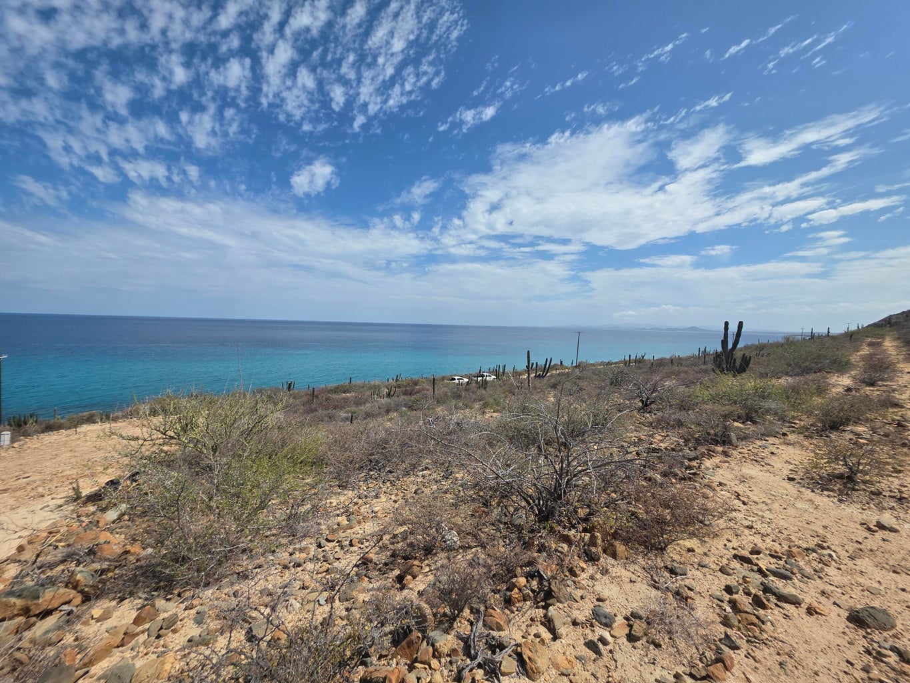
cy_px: 342
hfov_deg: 106.2
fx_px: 342
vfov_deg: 89.9
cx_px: 455
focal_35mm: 13
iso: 40
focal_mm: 2.2
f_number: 1.9
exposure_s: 1/4037
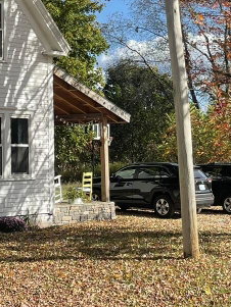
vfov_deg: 21.6
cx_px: 25
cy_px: -42
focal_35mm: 85
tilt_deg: +13.2
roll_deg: +0.2
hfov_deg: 17.1
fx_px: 756
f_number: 1.6
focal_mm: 5.1
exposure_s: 1/2012
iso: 32
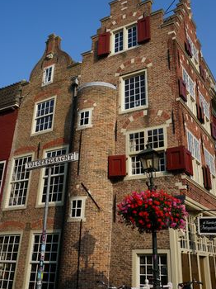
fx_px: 288
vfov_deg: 53.1
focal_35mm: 35
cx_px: 108
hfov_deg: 41.1
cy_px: 129
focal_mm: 21
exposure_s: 1/125
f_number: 13
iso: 100
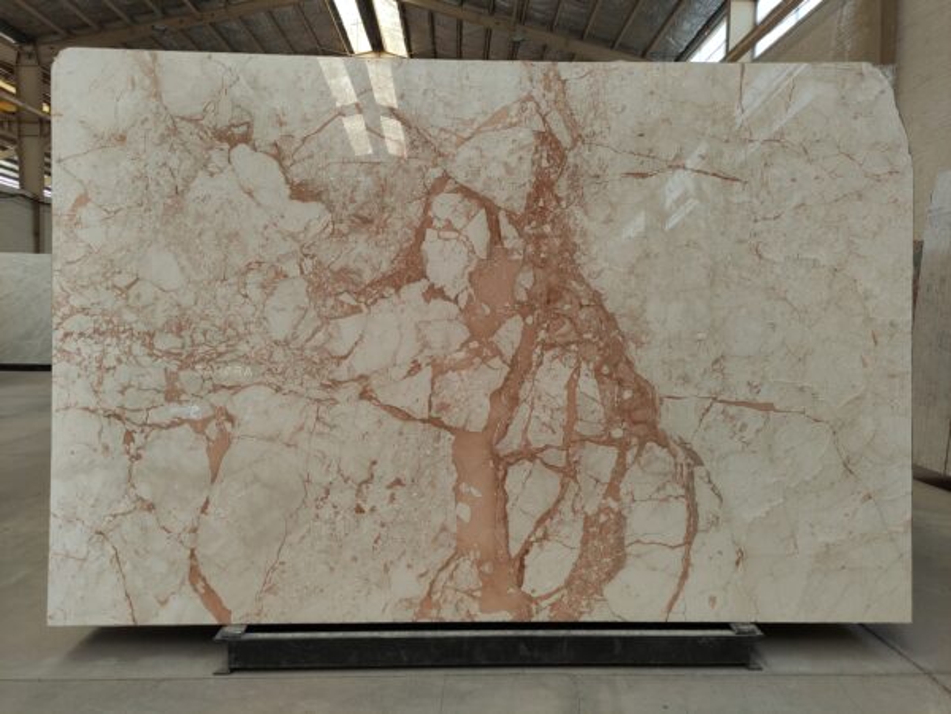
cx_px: 476
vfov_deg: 54.9
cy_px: 357
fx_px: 687
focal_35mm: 25
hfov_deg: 69.4
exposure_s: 1/120
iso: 157
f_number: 1.89
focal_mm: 5.43
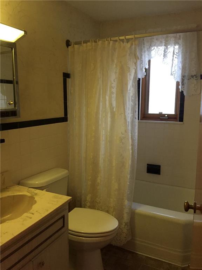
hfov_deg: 48.2
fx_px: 226
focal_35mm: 29
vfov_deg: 61.7
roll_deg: +0.0
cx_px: 101
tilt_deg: -7.4
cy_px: 135
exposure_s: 1/30
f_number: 2.2
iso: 200
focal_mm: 4.15
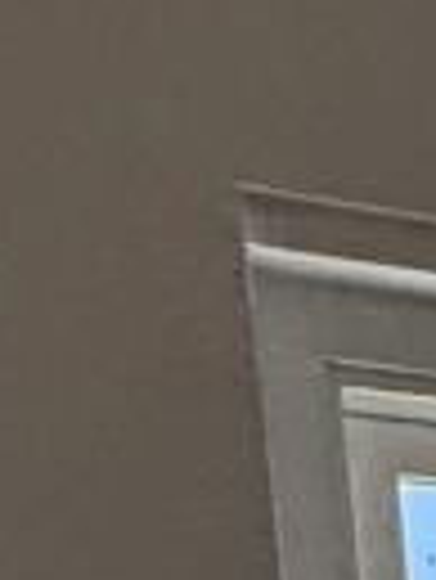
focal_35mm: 111
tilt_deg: -6.6
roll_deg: +1.7
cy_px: 1394
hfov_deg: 11.0
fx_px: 1861
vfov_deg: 13.2
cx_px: 1097
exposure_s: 1/375
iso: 40
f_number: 2.2
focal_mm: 2.22
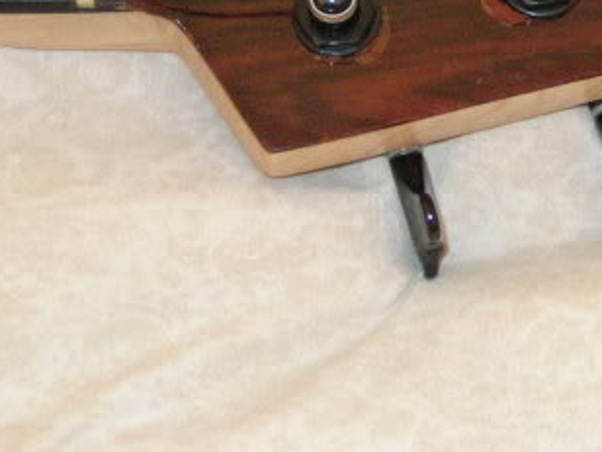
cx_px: 600
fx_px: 2887
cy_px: 14
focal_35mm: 166
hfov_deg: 11.8
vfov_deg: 8.9
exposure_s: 2
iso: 300
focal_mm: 10.6
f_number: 3.2
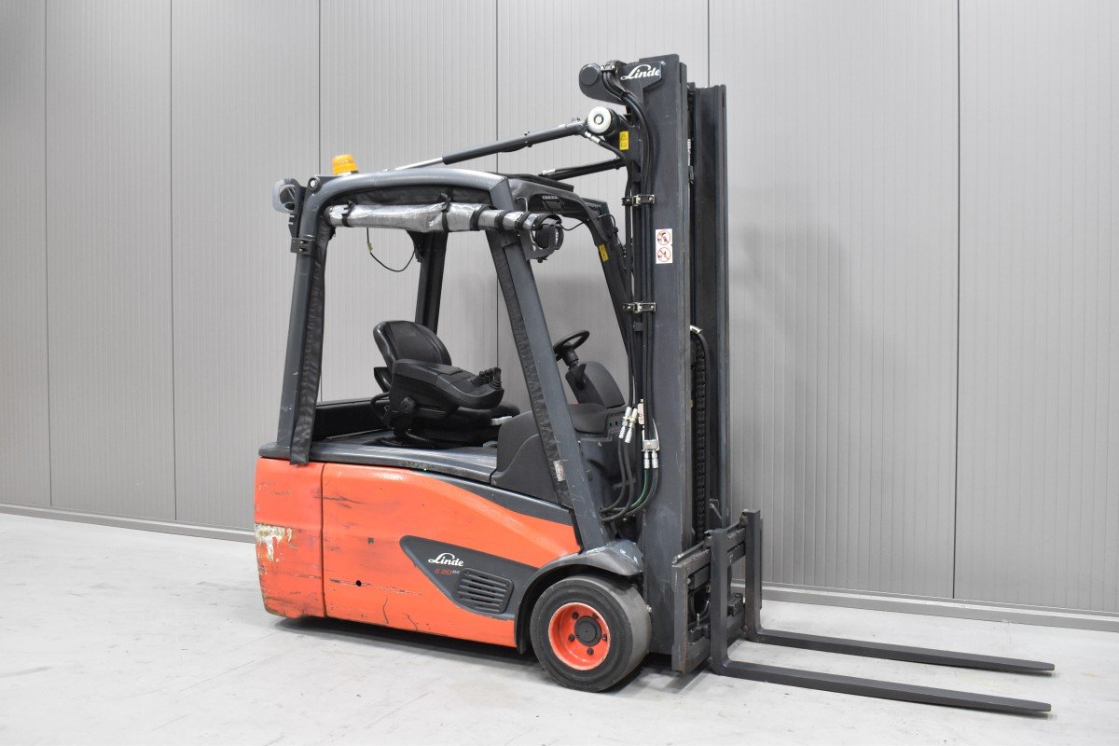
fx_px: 1026
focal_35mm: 33
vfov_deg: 40.0
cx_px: 560
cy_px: 373
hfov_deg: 57.2
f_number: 5.6
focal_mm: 22
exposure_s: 1/20
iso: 1600
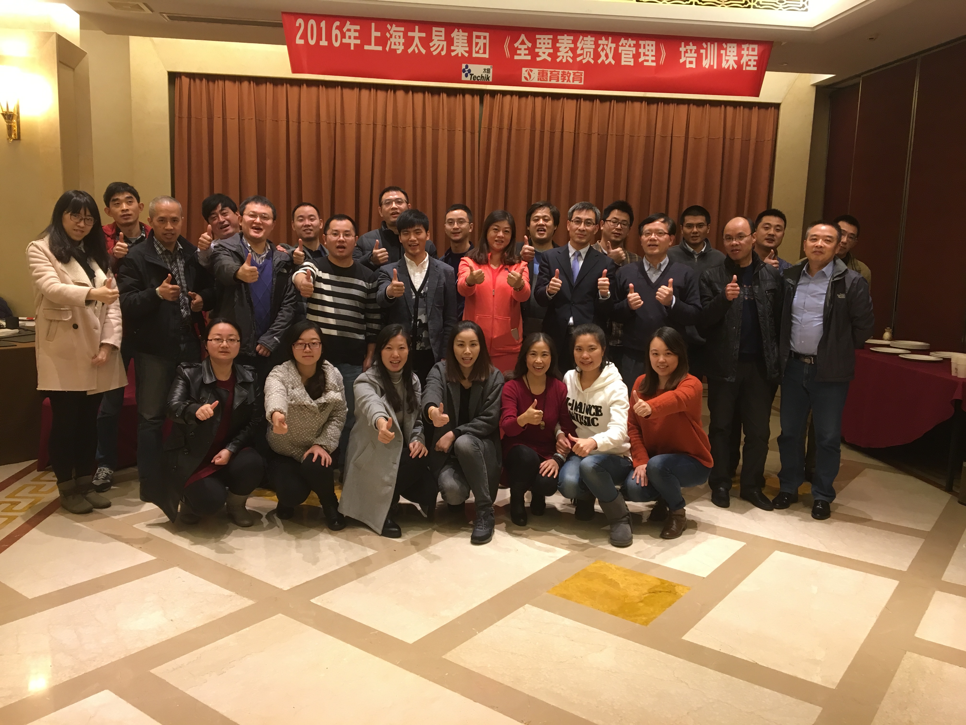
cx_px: 483
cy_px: 362
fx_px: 809
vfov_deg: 48.2
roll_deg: -1.7
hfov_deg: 61.7
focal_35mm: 29
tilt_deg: -8.7
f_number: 2.2
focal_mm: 4.15
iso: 80
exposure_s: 1/33
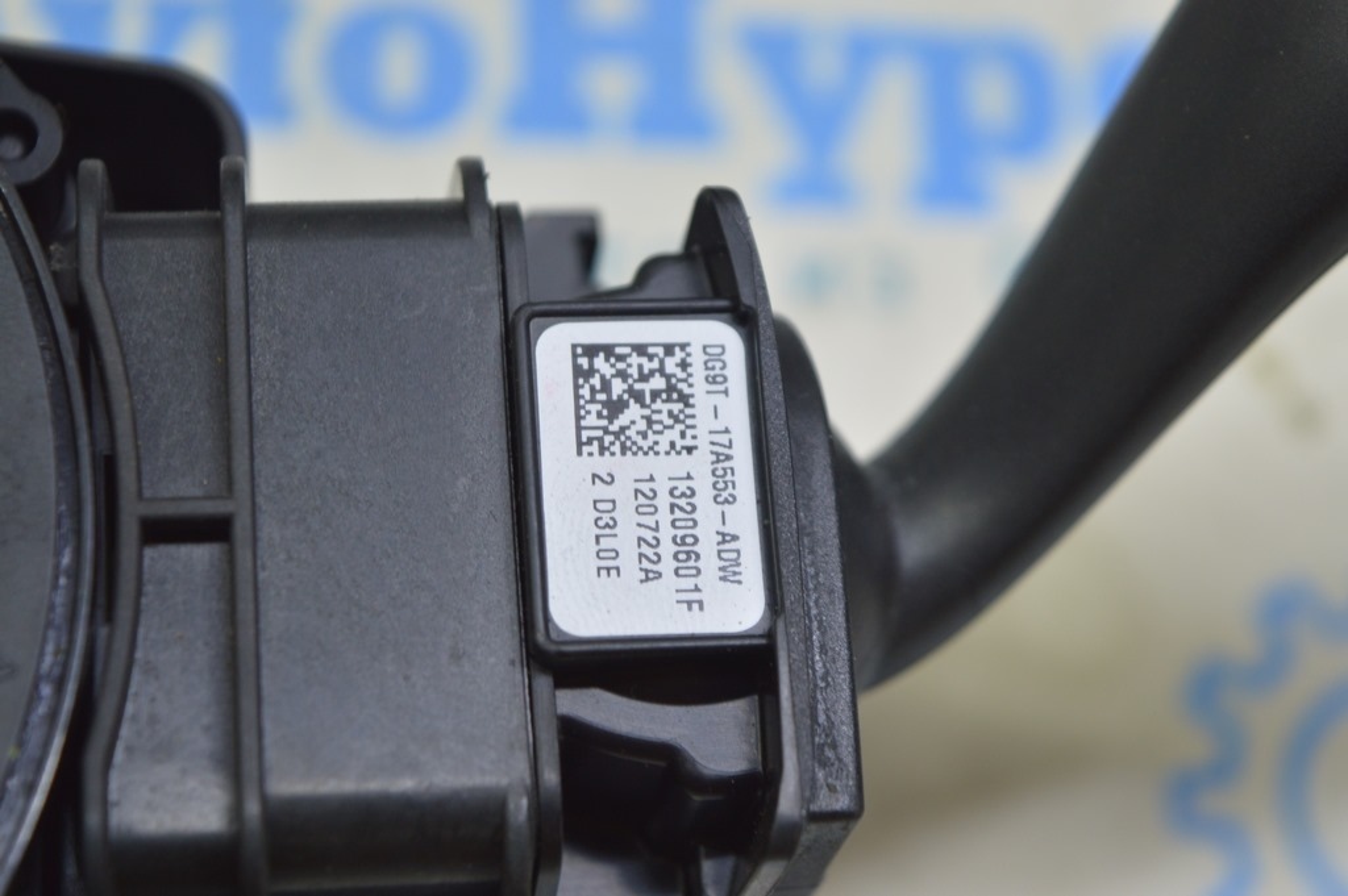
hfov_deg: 24.6
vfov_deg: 16.5
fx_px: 3087
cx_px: 674
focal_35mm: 82
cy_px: 448
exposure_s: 1/20
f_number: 5.6
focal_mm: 55
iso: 400
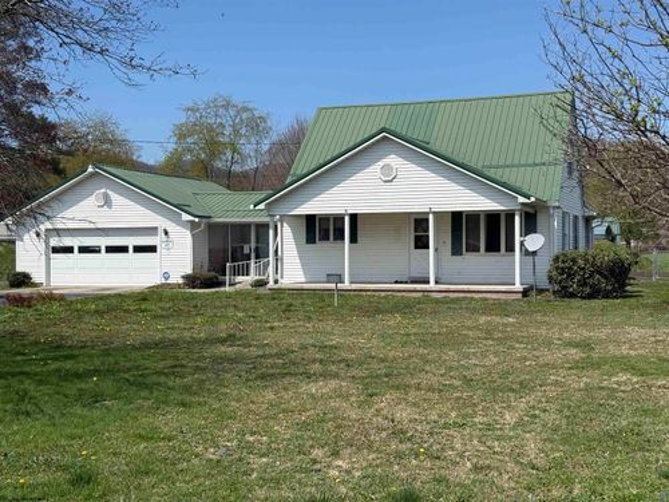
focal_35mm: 48
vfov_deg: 30.3
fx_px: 928
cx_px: 334
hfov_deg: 39.7
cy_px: 251
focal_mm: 6.76
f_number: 1.78
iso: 100
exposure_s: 1/7874
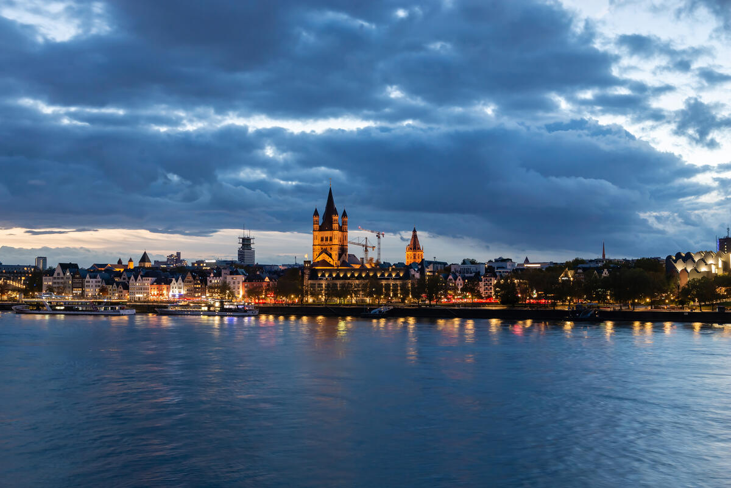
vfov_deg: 35.1
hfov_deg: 50.7
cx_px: 366
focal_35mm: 38
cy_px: 244
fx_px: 772
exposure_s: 1.6
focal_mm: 38
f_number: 8
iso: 200
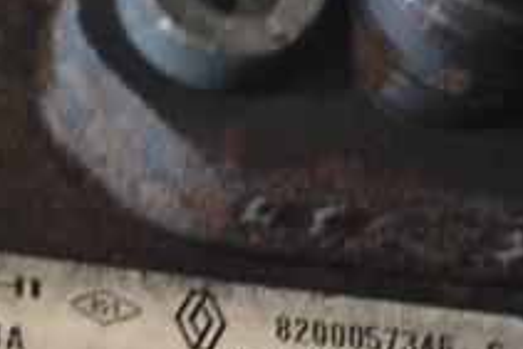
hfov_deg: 8.8
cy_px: 307
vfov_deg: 5.9
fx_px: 3408
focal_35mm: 234
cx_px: 136
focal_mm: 55
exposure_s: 1/25
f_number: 5.6
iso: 3200
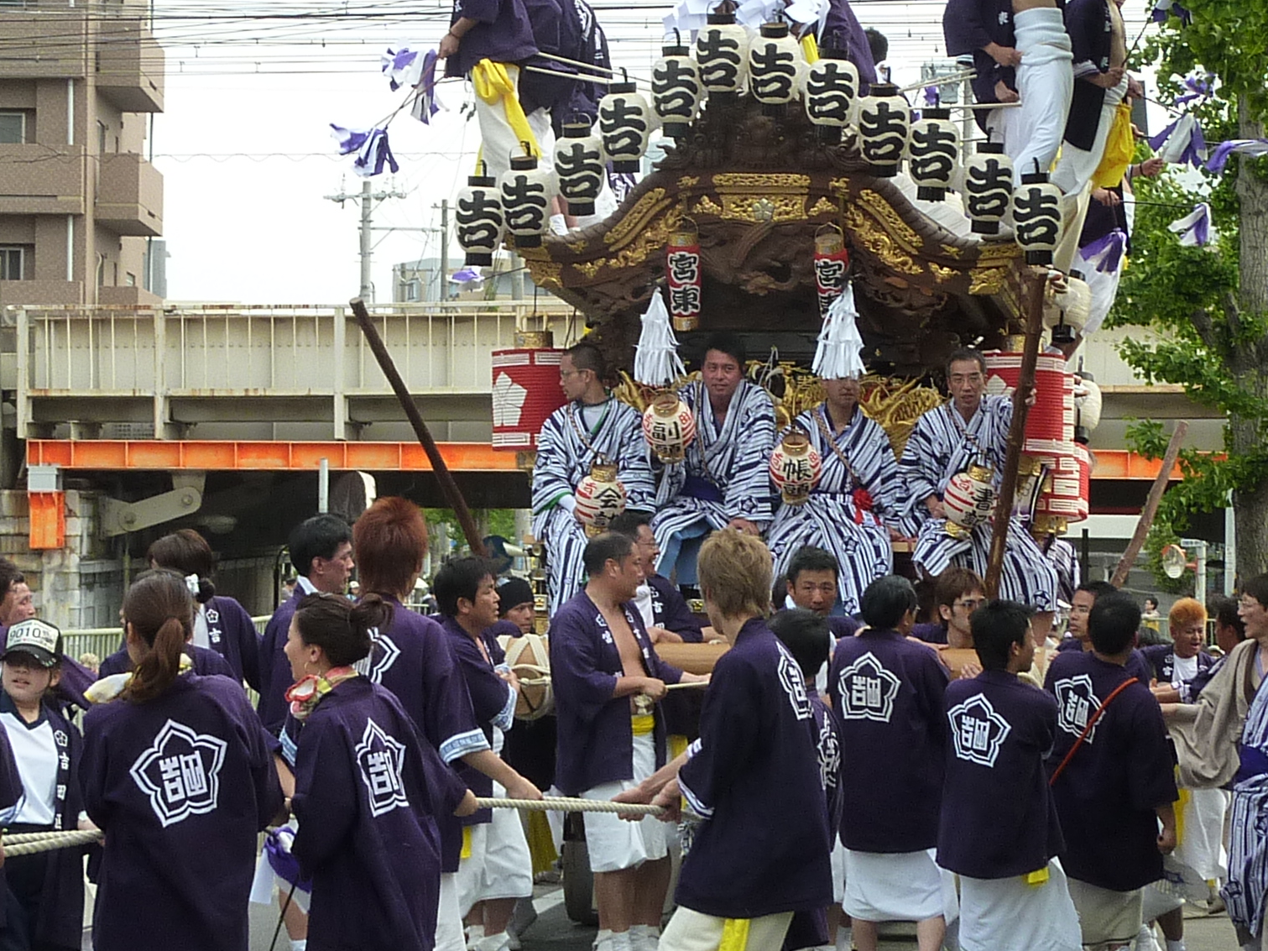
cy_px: 421
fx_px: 3773
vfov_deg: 14.4
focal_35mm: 103
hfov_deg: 19.1
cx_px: 563
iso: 125
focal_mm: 6.9
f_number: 4
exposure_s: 1/200
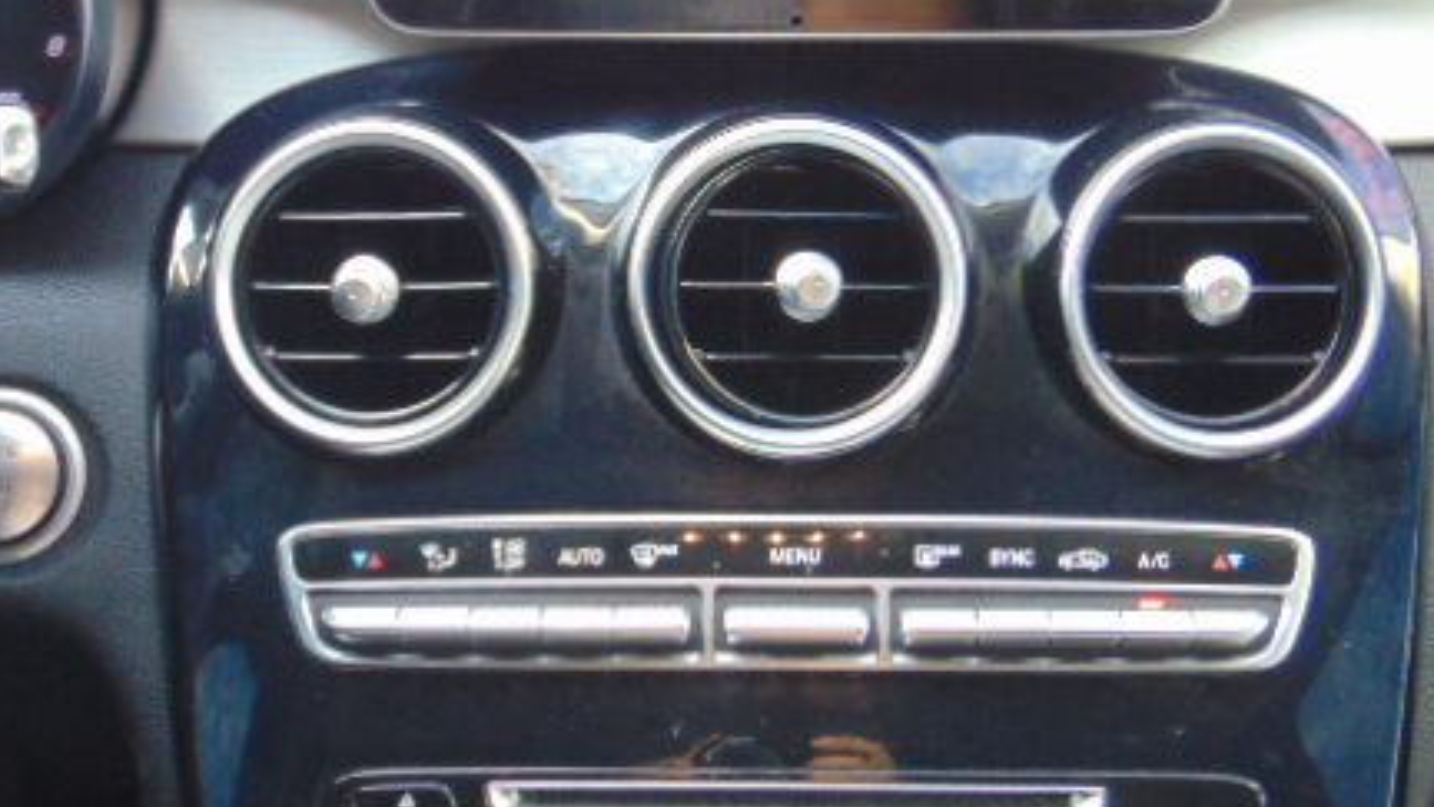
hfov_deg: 33.3
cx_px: 707
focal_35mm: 63
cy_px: 306
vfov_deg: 19.1
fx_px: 2396
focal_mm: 6.9
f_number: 3.3
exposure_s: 1/30
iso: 200
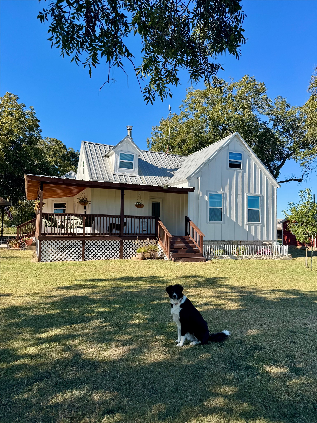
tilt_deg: +3.6
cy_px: 212
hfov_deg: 56.8
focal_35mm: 24
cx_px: 158
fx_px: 293
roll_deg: -0.9
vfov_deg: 71.6
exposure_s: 1/2415
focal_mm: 6.76
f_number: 1.78
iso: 80
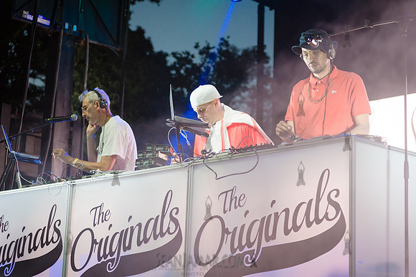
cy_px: 138
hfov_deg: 25.4
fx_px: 925
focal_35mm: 80
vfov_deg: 17.1
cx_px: 208
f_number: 4
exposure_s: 1/400
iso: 3200
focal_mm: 80
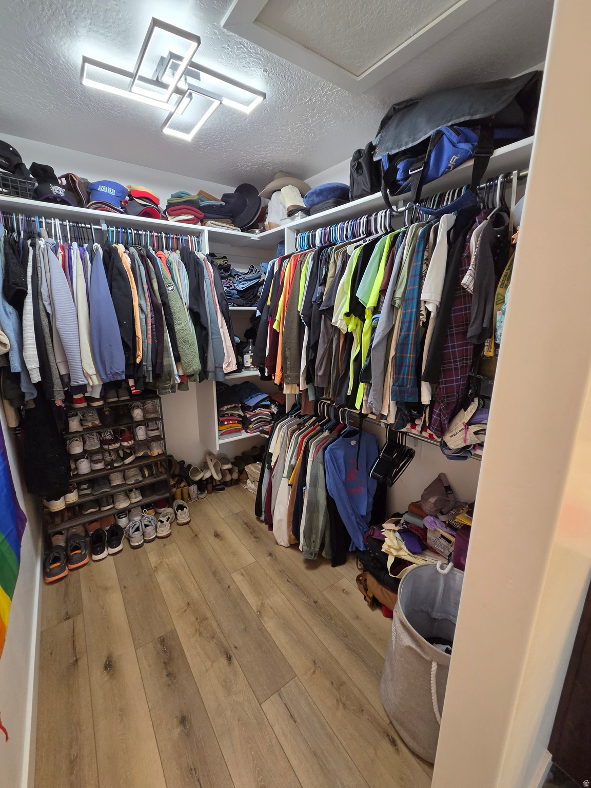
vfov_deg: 106.2
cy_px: 394
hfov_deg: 89.9
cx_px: 296
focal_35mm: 13
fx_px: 296
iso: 400
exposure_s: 1/60
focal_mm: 2.2
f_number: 2.2
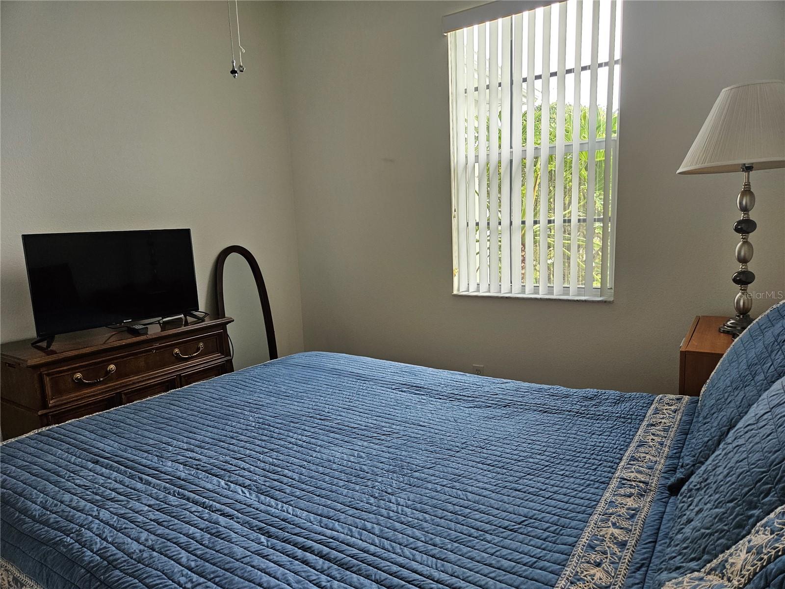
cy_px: 294
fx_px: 522
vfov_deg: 58.9
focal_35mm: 23
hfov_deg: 73.9
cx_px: 392
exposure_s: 1/120
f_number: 1.8
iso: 320
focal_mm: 5.4
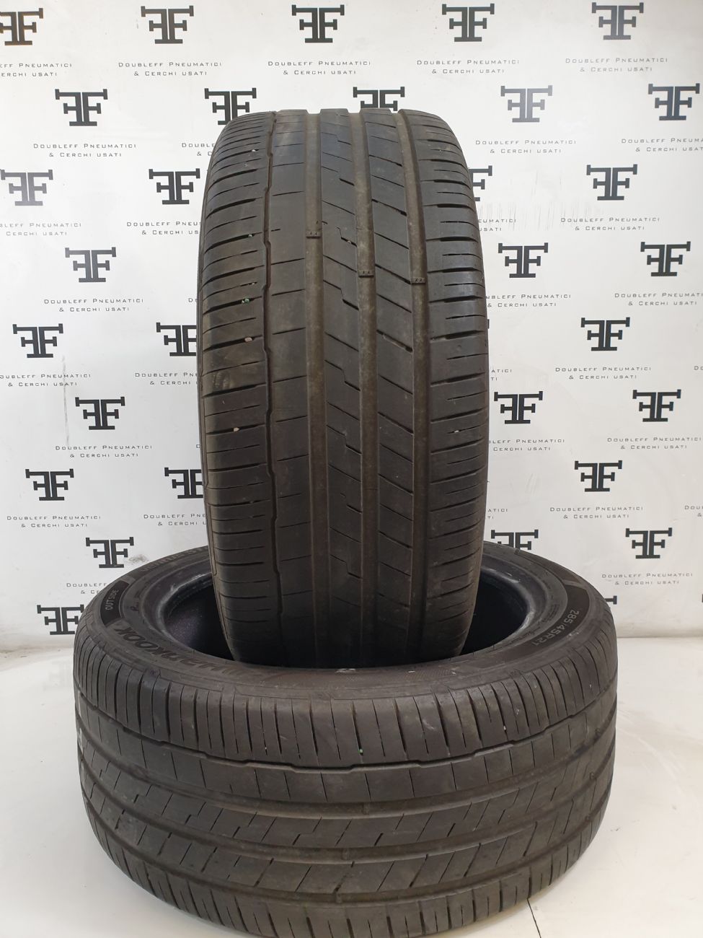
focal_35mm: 26
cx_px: 352
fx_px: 704
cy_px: 469
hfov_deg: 53.1
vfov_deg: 67.3
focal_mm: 4.3
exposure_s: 1/50
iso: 160
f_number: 2.4
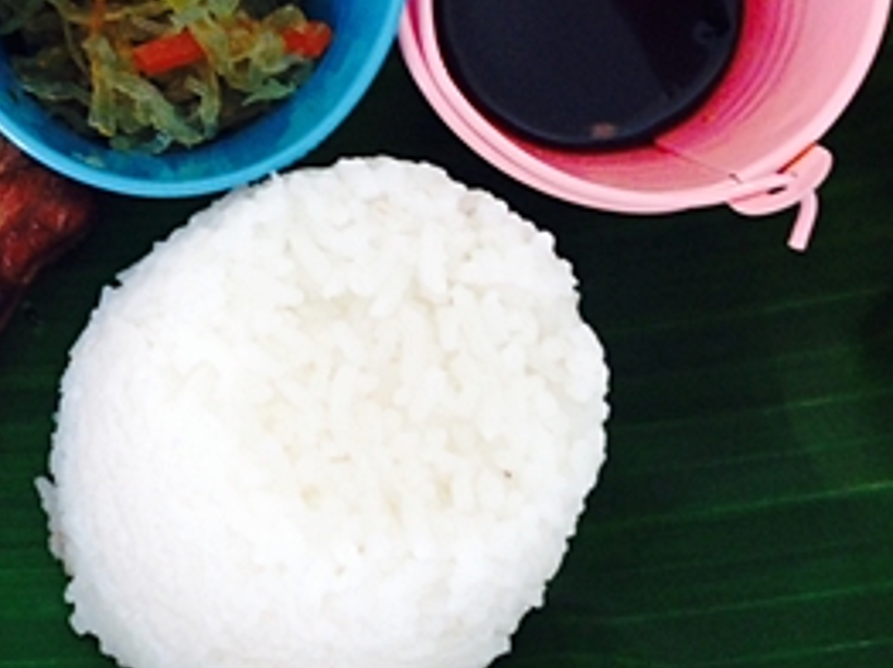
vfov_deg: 17.9
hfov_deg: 23.2
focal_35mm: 82
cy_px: 232
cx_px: 75
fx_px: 2113
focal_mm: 4.12
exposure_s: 1/20
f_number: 2.4
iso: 80
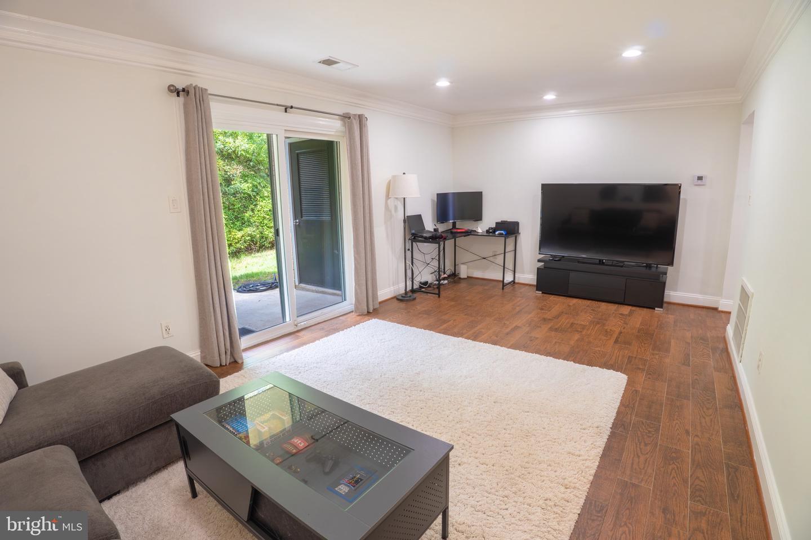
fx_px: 372
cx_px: 406
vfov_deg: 72.1
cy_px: 270
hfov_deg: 95.0
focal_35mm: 16
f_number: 8
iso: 500
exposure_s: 1/50
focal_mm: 11
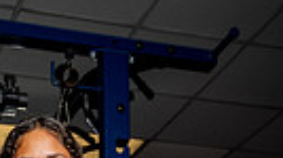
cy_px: 466
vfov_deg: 9.1
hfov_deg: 19.3
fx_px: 817
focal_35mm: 109
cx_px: 23
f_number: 5
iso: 160
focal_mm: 31
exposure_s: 1/250
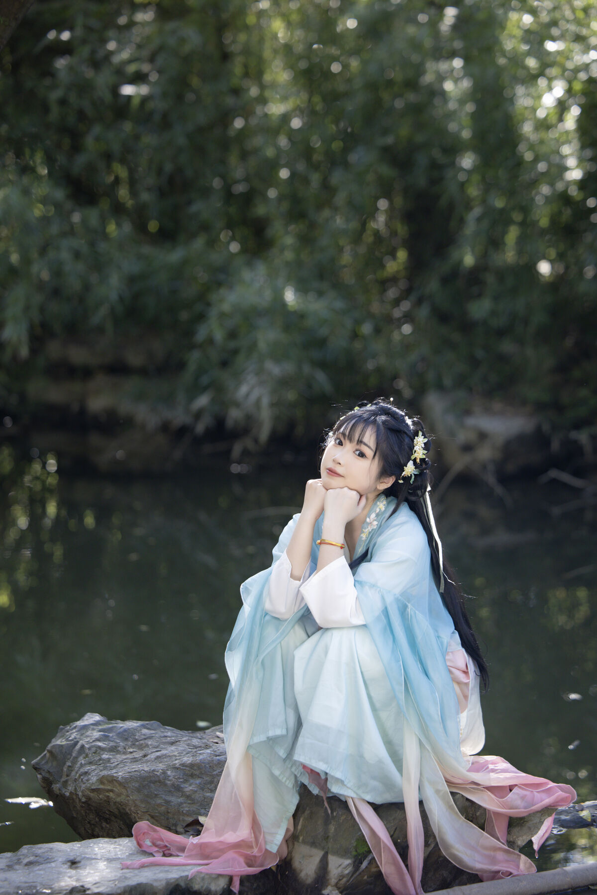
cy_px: 448
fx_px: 2761
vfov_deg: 18.4
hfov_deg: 12.3
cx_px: 298
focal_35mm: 111
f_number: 2.8
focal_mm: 111
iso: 500
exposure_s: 1/320
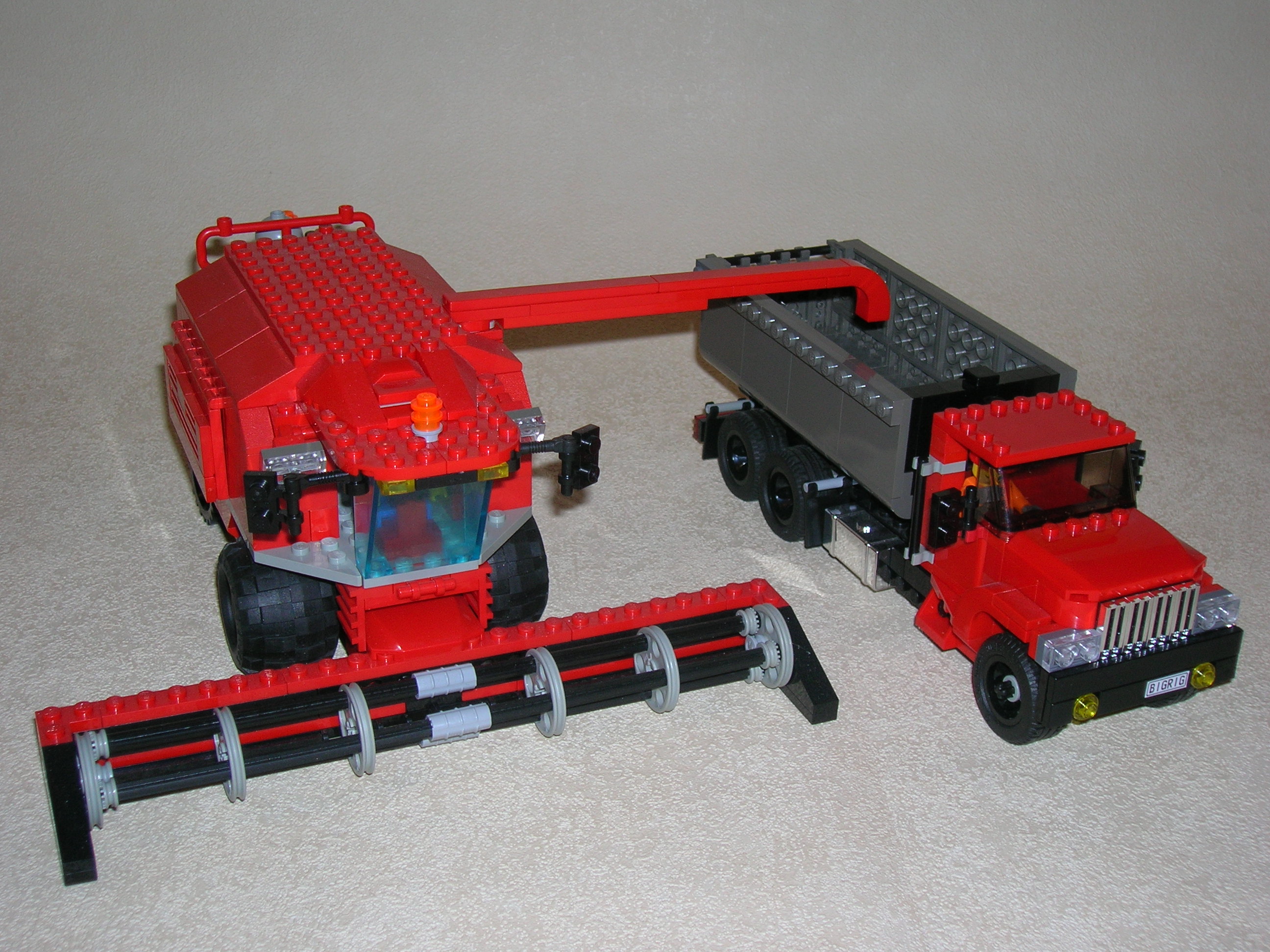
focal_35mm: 46
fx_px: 1688
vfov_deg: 31.5
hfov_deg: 41.2
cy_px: 476
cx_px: 635
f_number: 3.2
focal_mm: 7.7
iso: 50
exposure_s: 1/60.1
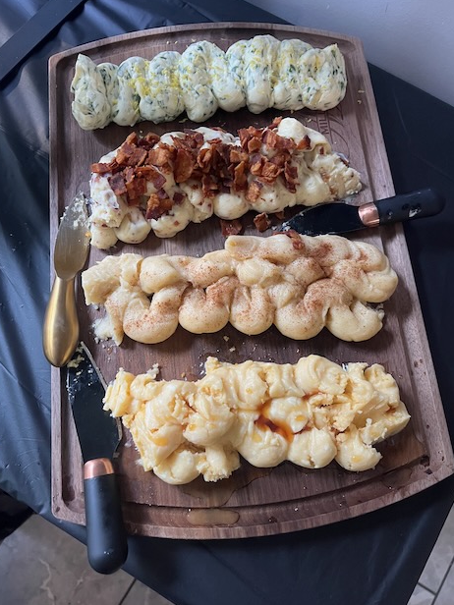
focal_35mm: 27
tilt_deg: -75.0
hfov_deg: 51.4
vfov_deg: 65.3
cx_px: 222
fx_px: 472
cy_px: 293
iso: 250
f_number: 1.6
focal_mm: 5.1
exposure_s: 1/60
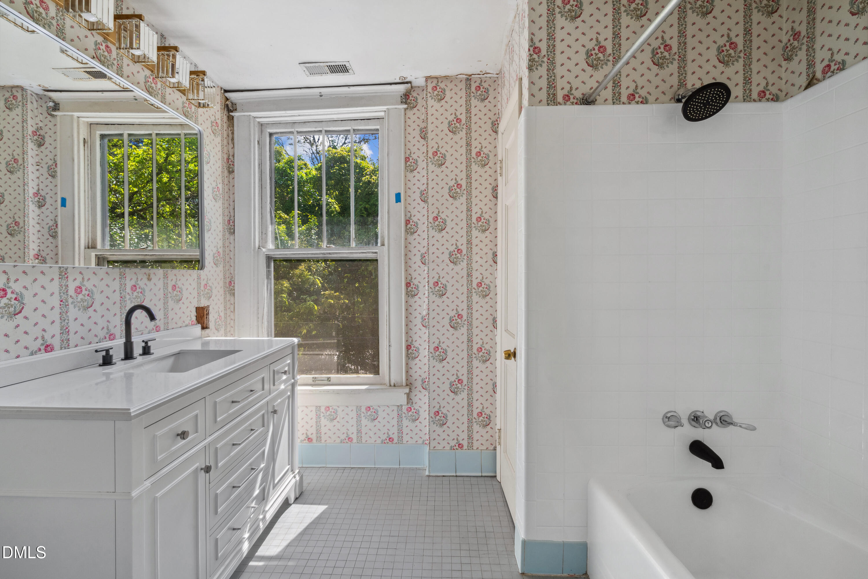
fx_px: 386
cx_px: 434
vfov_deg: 73.7
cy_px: 290
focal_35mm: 16
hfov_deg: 96.7
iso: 320
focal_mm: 16
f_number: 10
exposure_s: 1/40
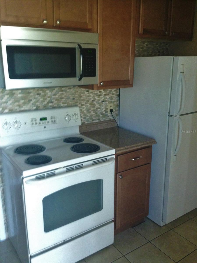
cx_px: 98
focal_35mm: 33
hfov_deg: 42.9
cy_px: 132
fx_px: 250
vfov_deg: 55.4
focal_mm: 4.12
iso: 250
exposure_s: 1/20
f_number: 2.4
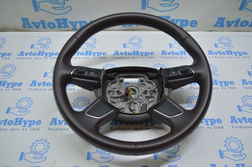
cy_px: 84
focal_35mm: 36
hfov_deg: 53.2
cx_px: 126
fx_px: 252
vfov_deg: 36.8
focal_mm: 24
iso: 400
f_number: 4
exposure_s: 1/100
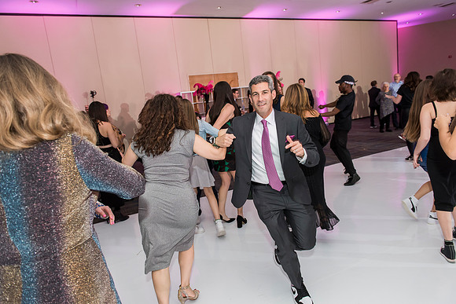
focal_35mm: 24
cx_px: 228
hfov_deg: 73.7
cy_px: 152
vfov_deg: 53.2
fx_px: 304
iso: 1250
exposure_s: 1/100
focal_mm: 24
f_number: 4
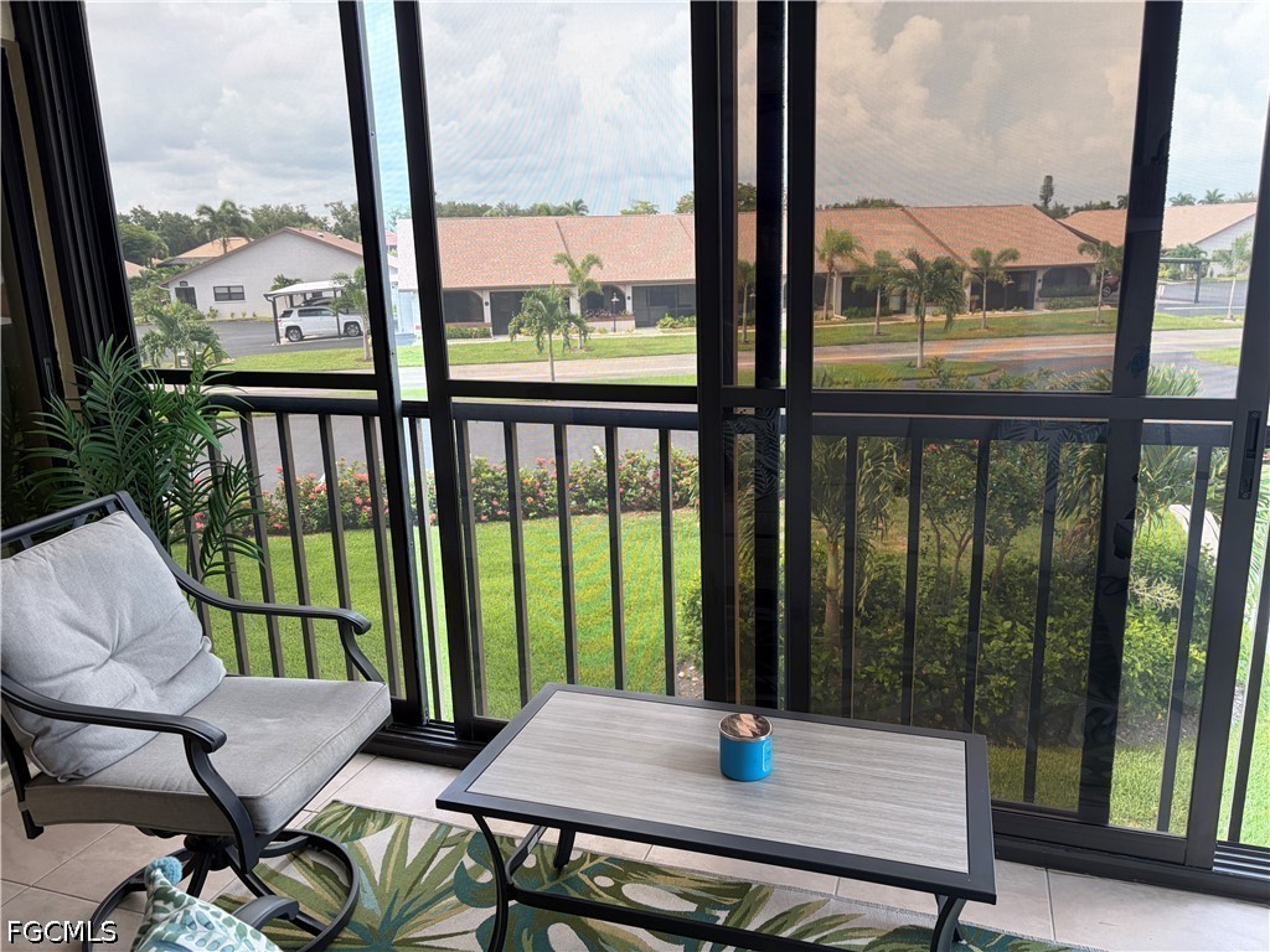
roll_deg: +1.7
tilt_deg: -13.7
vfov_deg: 53.1
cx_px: 635
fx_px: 954
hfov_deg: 67.3
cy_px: 476
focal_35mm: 26
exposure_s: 1/161
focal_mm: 5.96
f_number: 1.6
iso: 50
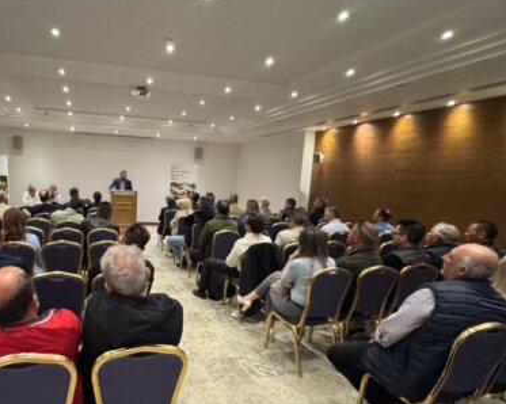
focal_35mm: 22
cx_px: 156
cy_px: 225
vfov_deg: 62.9
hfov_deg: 72.1
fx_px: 329
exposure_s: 1/50
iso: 640
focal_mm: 2.22
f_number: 2.2
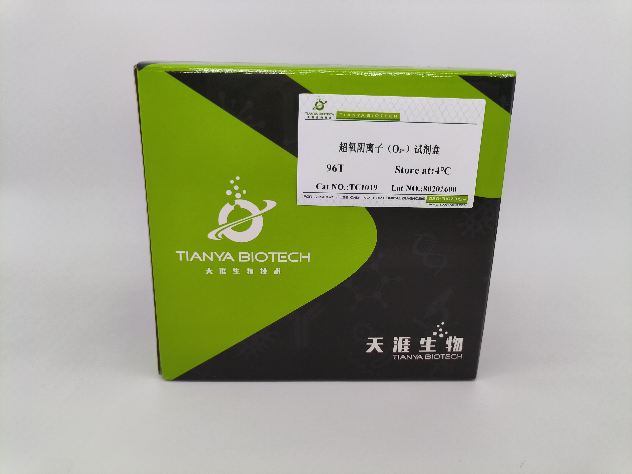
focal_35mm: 23
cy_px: 237
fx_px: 420
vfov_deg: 58.9
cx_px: 316
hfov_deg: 73.9
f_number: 1.79
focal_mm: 4.69
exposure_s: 1/100
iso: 68
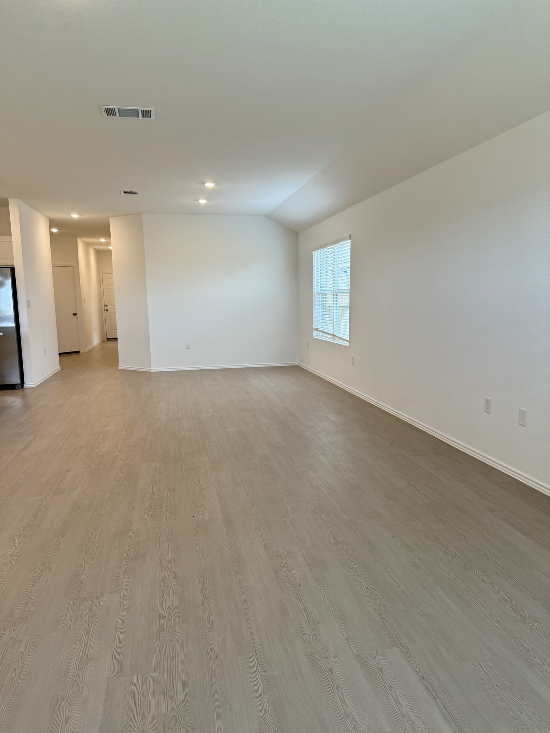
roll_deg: +1.5
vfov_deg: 71.6
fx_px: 508
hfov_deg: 56.8
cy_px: 366
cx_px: 275
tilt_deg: -6.7
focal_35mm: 24
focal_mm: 6.76
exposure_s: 1/120
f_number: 1.78
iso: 100
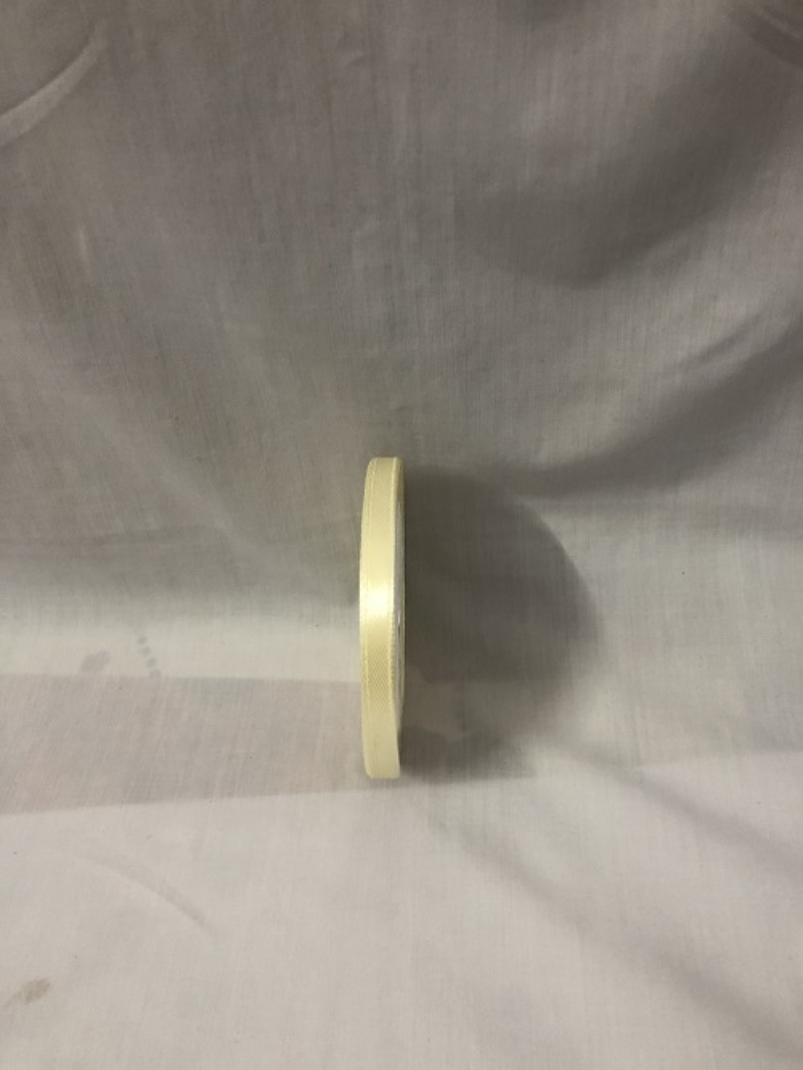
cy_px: 535
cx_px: 402
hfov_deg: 49.8
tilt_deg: -47.1
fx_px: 865
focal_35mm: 28
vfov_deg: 63.4
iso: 80
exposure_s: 1/17
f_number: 1.8
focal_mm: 3.99
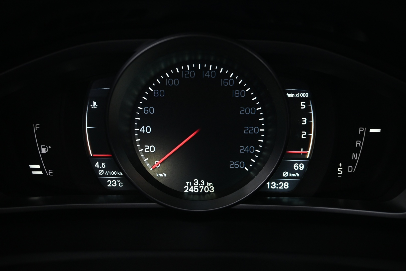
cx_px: 203
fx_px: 406
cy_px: 136
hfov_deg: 53.1
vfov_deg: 36.9
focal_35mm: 36
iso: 1600
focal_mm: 24
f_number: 4.2
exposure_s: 1/25
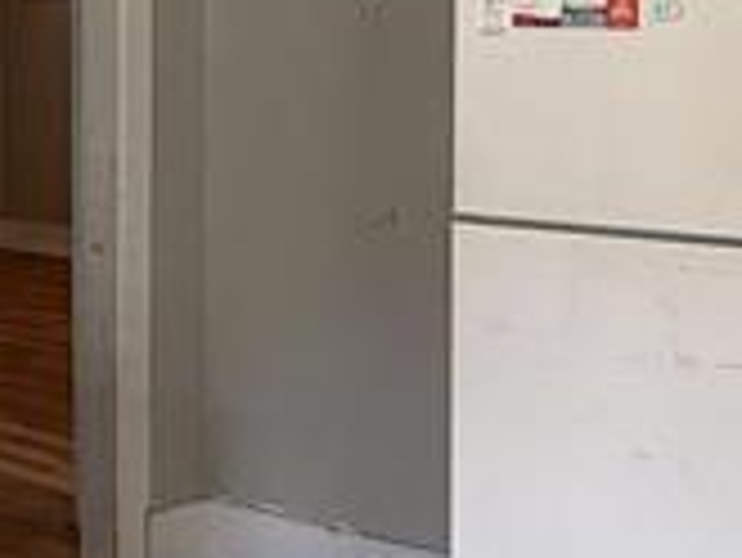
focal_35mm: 87
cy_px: 27
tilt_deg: +0.9
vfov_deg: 16.7
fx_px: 1866
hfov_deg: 22.1
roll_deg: -0.5
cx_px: 103
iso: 320
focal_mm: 2.22
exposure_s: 1/94
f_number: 2.2
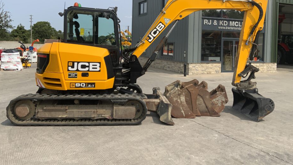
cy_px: 48
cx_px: 154
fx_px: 272
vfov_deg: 33.3
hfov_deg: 56.6
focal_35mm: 35
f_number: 1.8
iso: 20
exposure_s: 1/2227
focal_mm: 3
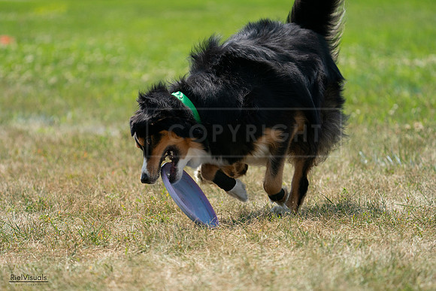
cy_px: 146
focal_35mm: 223
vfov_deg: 6.2
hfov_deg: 9.2
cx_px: 218
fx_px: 2701
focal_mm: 223
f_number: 5.6
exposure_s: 1/4000
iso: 1250
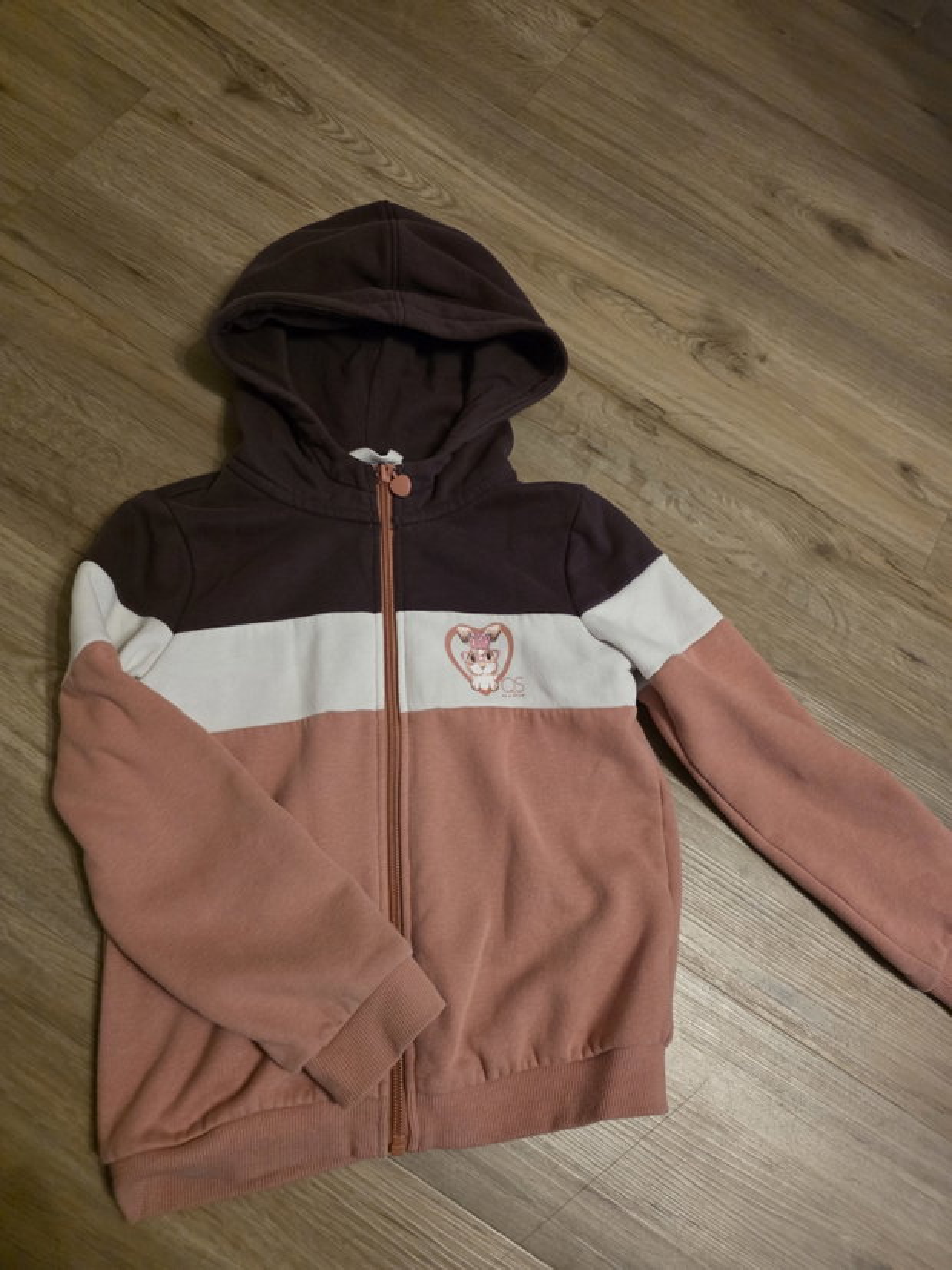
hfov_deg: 58.9
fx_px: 844
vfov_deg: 73.9
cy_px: 635
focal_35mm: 23
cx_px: 476
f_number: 1.7
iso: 1600
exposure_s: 1/100
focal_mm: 6.3
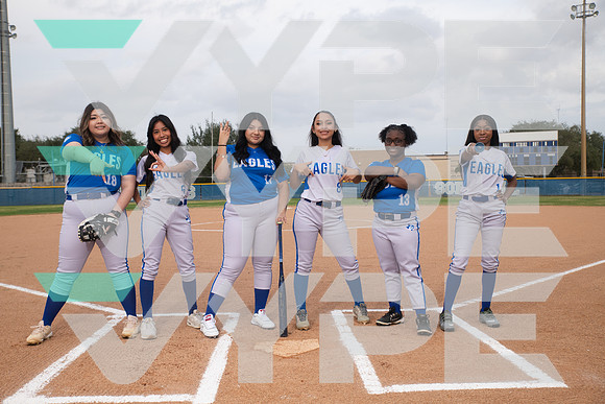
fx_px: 639
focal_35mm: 38
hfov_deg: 50.7
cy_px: 202
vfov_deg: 35.1
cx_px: 302
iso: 200
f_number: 6.3
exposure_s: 1/400
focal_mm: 38
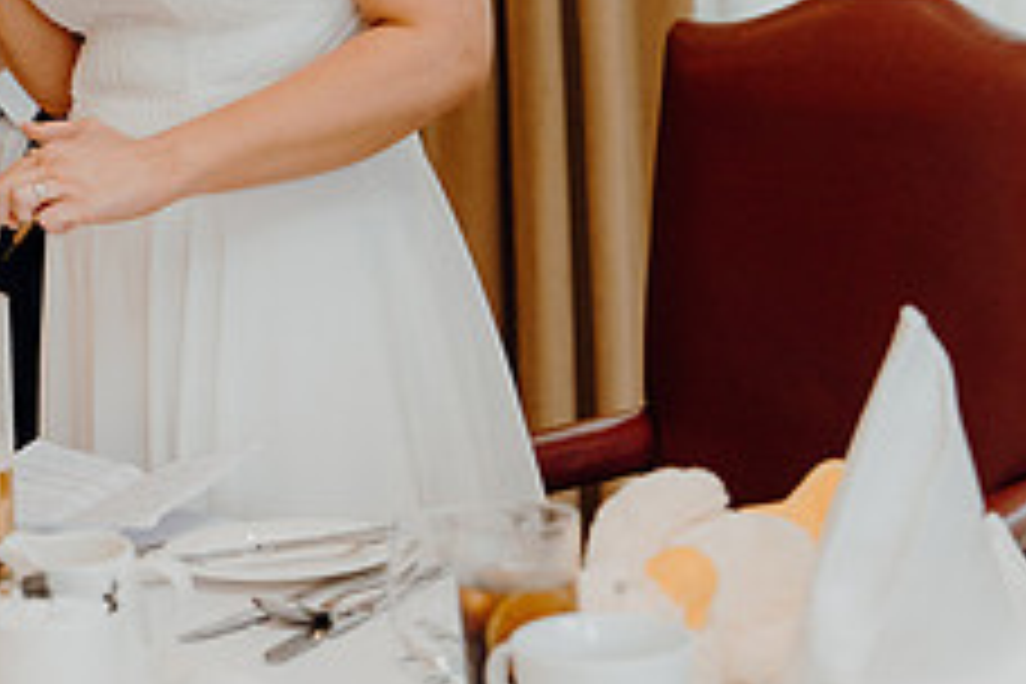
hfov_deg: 15.7
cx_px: -108
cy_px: 61
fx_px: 3619
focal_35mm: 127
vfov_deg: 10.7
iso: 1250
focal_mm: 50
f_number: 2.8
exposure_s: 1/200
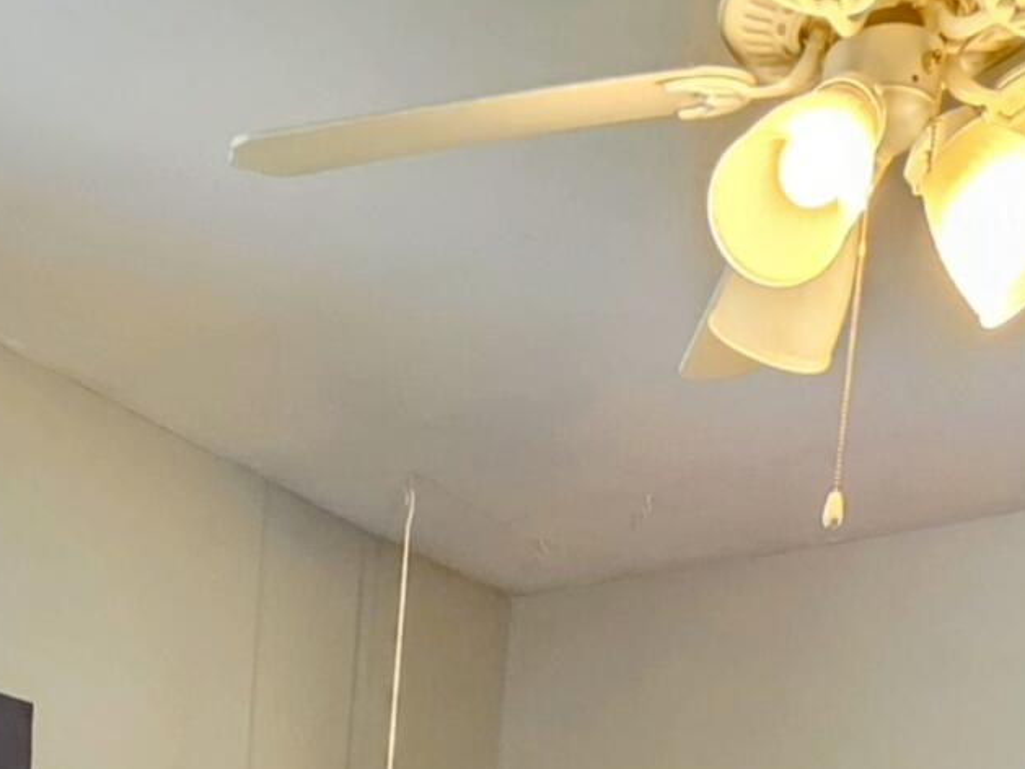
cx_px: 205
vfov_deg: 17.3
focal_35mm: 62
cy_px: 1530
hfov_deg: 30.4
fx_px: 1836
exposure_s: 1/60
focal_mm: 2.2
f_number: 1.9
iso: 640
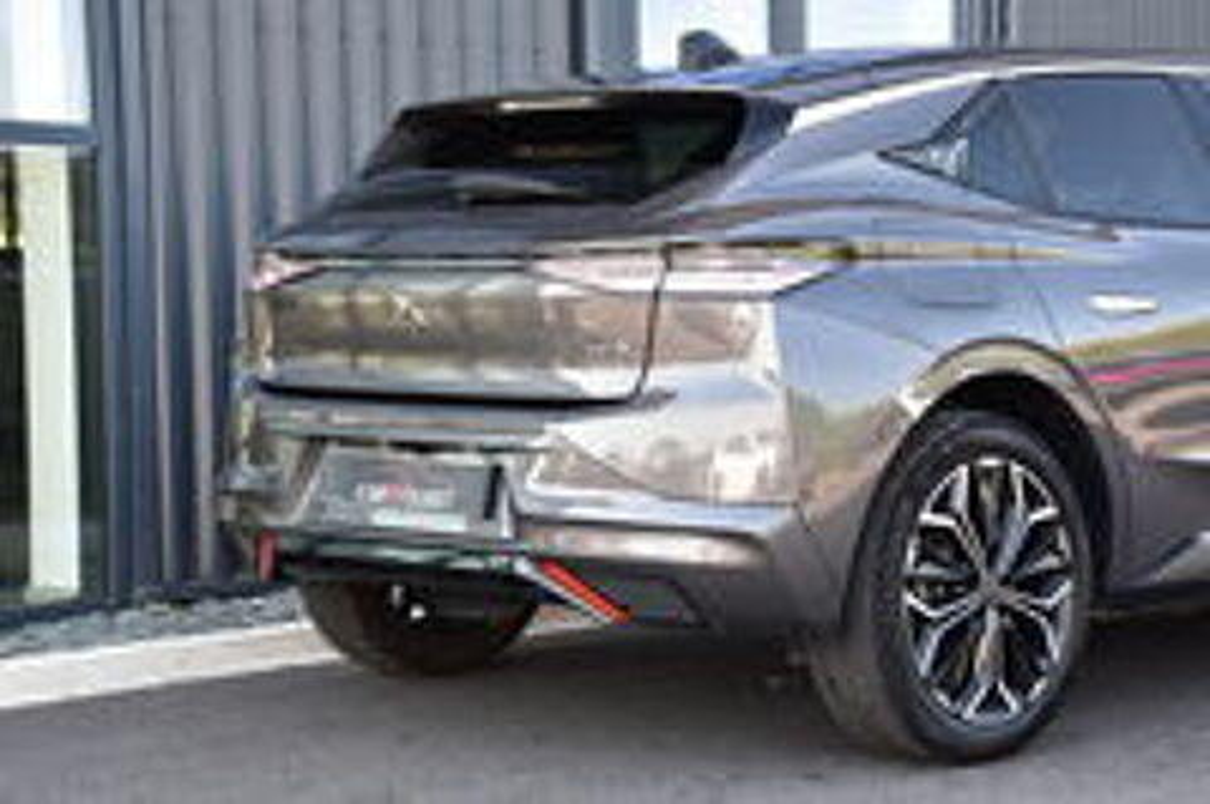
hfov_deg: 26.0
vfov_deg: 17.5
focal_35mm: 78
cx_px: 605
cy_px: 402
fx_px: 2619
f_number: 8
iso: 450
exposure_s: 1/60
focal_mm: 52
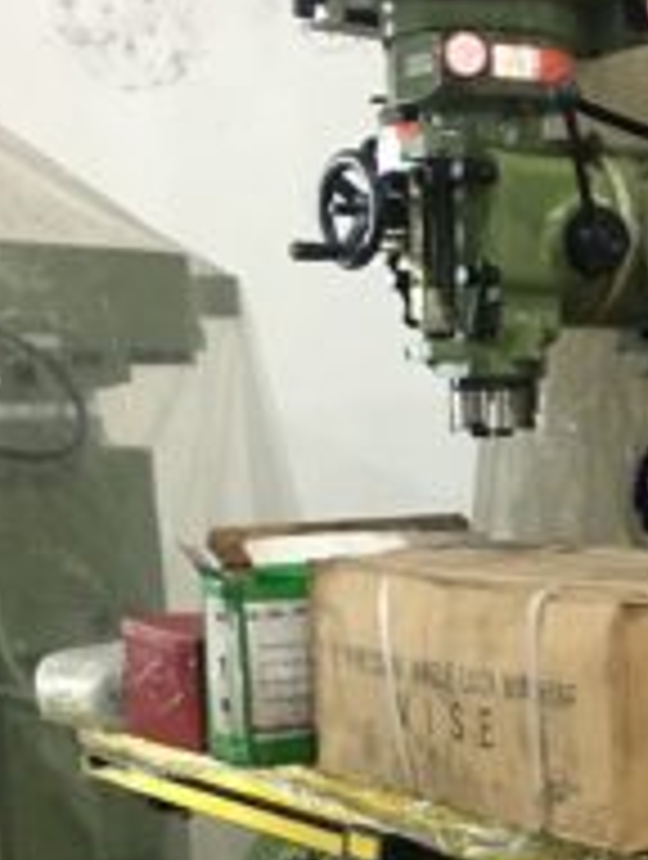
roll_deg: -0.6
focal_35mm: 78
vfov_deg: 24.5
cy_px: 705
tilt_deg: -7.9
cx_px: 724
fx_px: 1940
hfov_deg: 18.2
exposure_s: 1/8
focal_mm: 4.15
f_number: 2.2
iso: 125
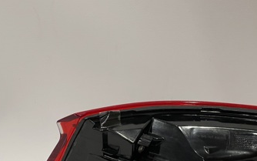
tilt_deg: -19.6
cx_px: 204
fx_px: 911
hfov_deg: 16.0
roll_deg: -0.8
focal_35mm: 130
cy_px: 172
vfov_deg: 10.0
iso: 200
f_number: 2.2
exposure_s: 1/50
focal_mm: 7.5
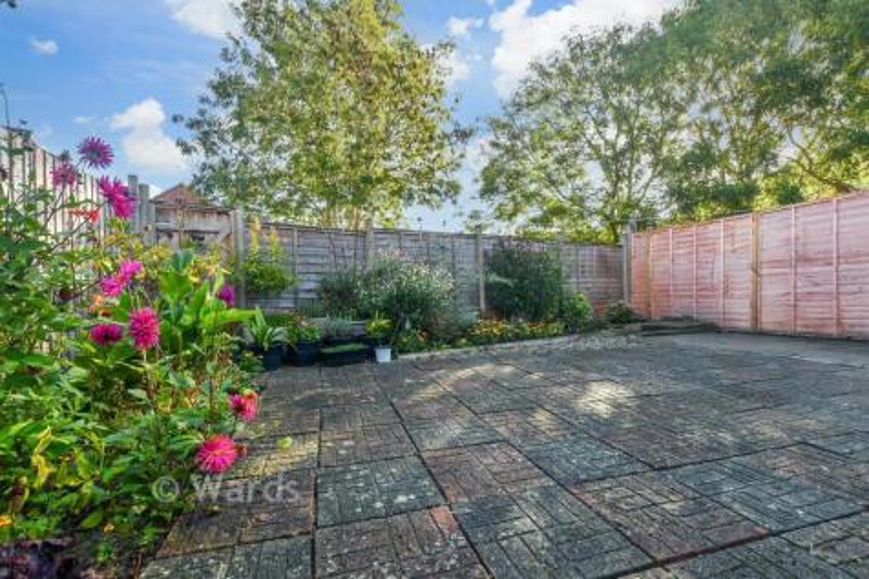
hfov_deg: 100.4
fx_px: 362
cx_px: 434
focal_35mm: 15
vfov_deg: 77.3
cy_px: 290
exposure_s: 1/60
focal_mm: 10
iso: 160
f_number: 8
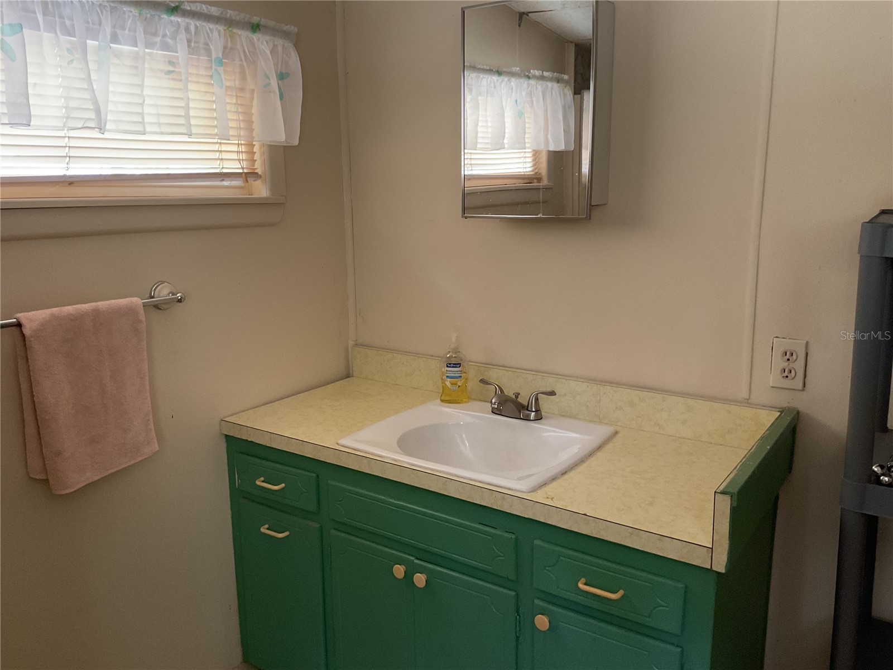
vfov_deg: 48.2
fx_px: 748
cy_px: 335
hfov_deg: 61.7
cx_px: 446
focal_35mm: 29
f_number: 1.8
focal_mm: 3
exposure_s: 1/40
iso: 250
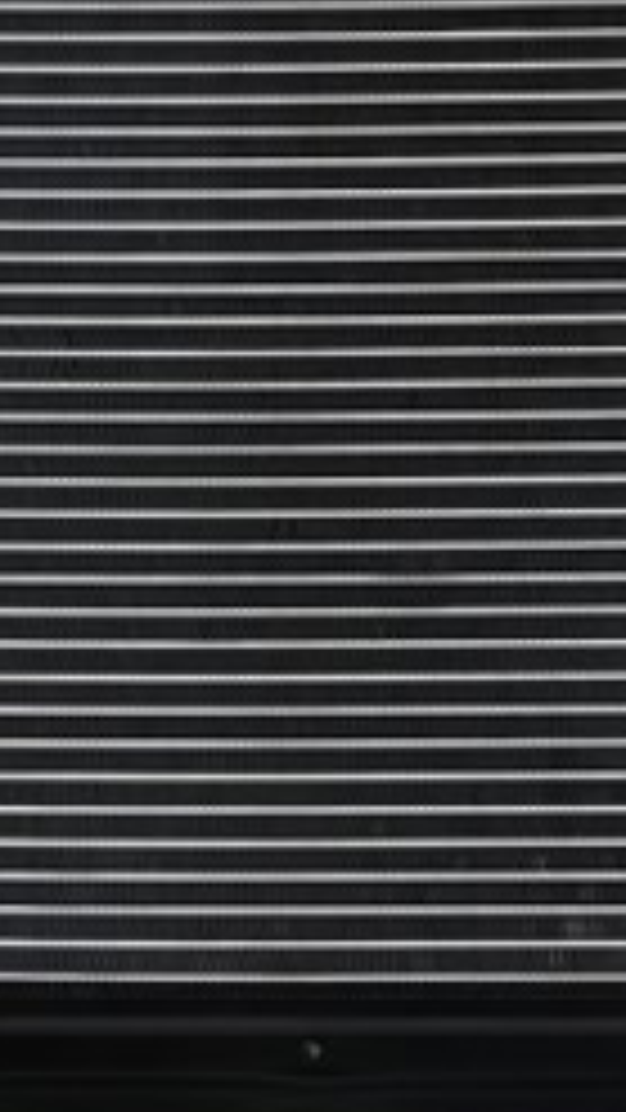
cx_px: 531
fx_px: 2810
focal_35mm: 95
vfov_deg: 22.3
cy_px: 351
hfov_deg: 12.6
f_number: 4.2
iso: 450
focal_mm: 25
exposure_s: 1/40
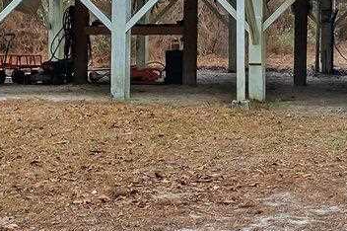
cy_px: -24
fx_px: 953
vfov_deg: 13.5
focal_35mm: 99
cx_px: 480
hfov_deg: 18.8
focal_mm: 11
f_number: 8
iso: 320
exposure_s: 1/75
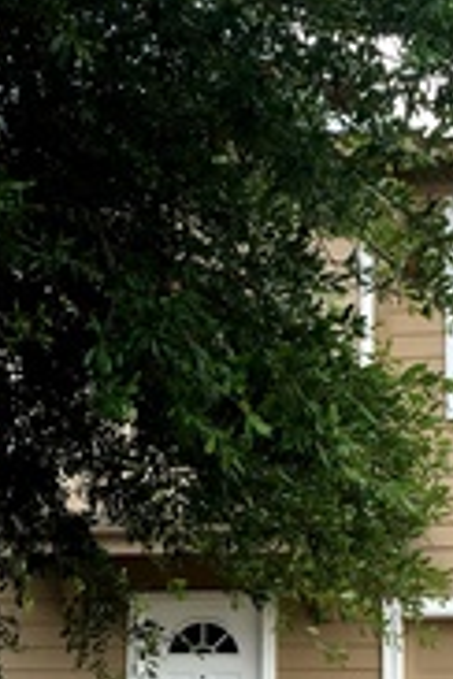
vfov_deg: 25.0
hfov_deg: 17.3
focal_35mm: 79
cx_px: 201
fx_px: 1491
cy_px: 594
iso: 25
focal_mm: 4.15
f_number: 2.2
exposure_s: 1/646
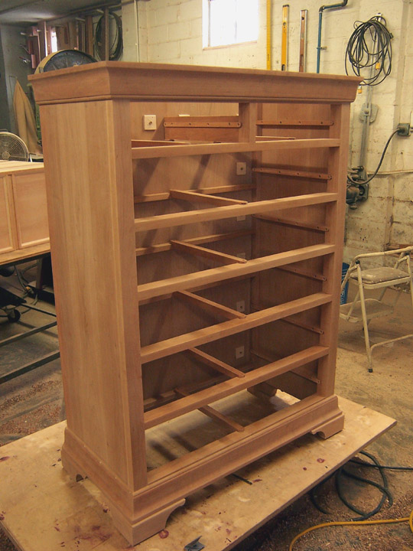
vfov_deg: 55.4
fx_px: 525
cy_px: 276
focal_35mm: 33
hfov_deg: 42.9
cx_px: 206
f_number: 3.4
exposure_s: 1/10
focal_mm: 5.5
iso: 140
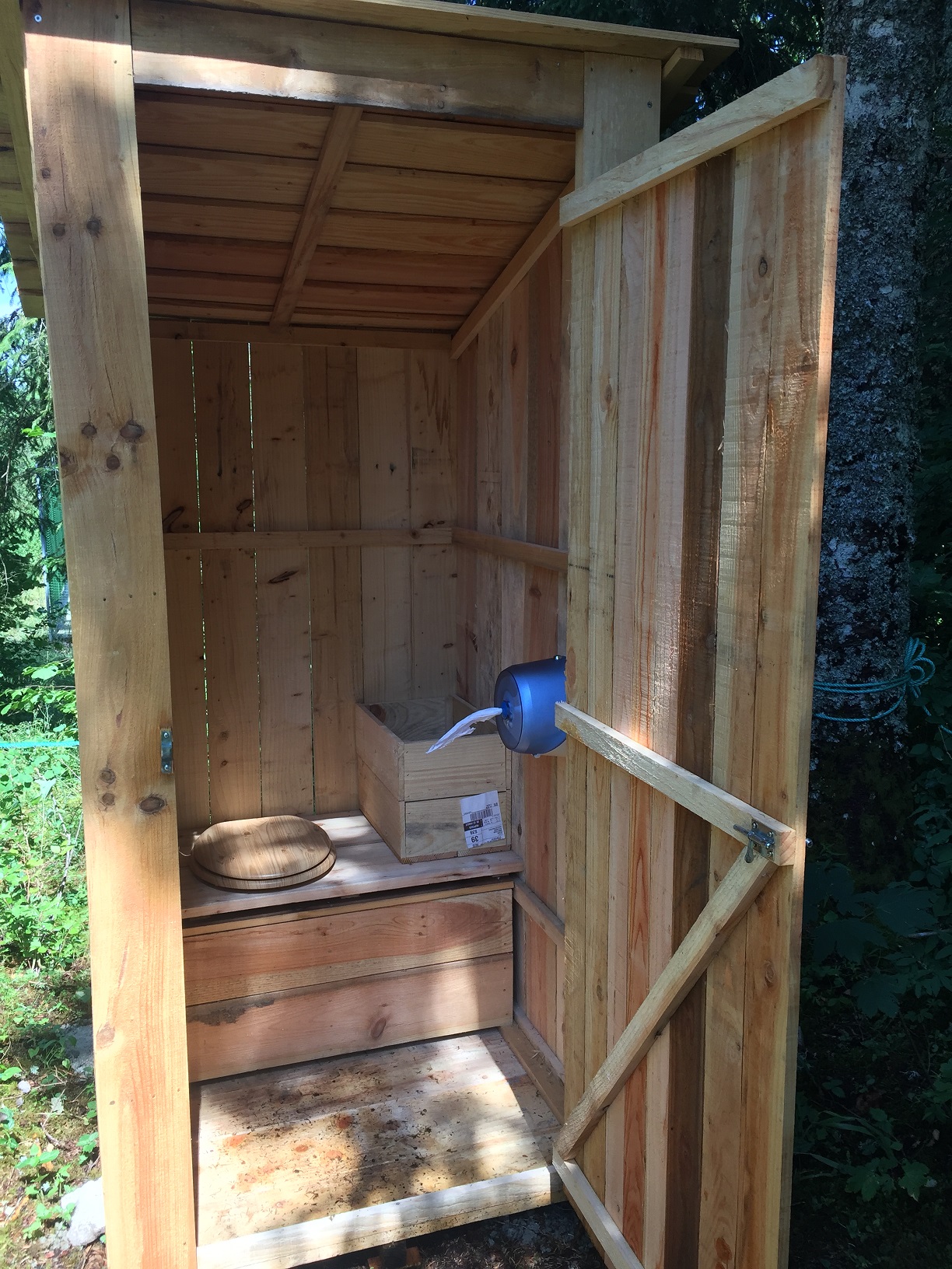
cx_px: 476
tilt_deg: -9.7
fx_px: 1063
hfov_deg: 48.2
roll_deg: +0.5
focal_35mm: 29
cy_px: 634
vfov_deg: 61.7
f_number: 2.2
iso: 32
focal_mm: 4.15
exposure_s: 1/319
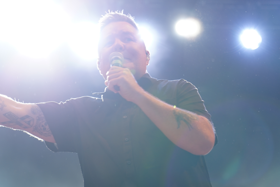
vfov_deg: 13.0
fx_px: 817
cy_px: 94
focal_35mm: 105
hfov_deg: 19.5
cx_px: 140
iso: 640
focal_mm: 105
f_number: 4
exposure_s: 1/160
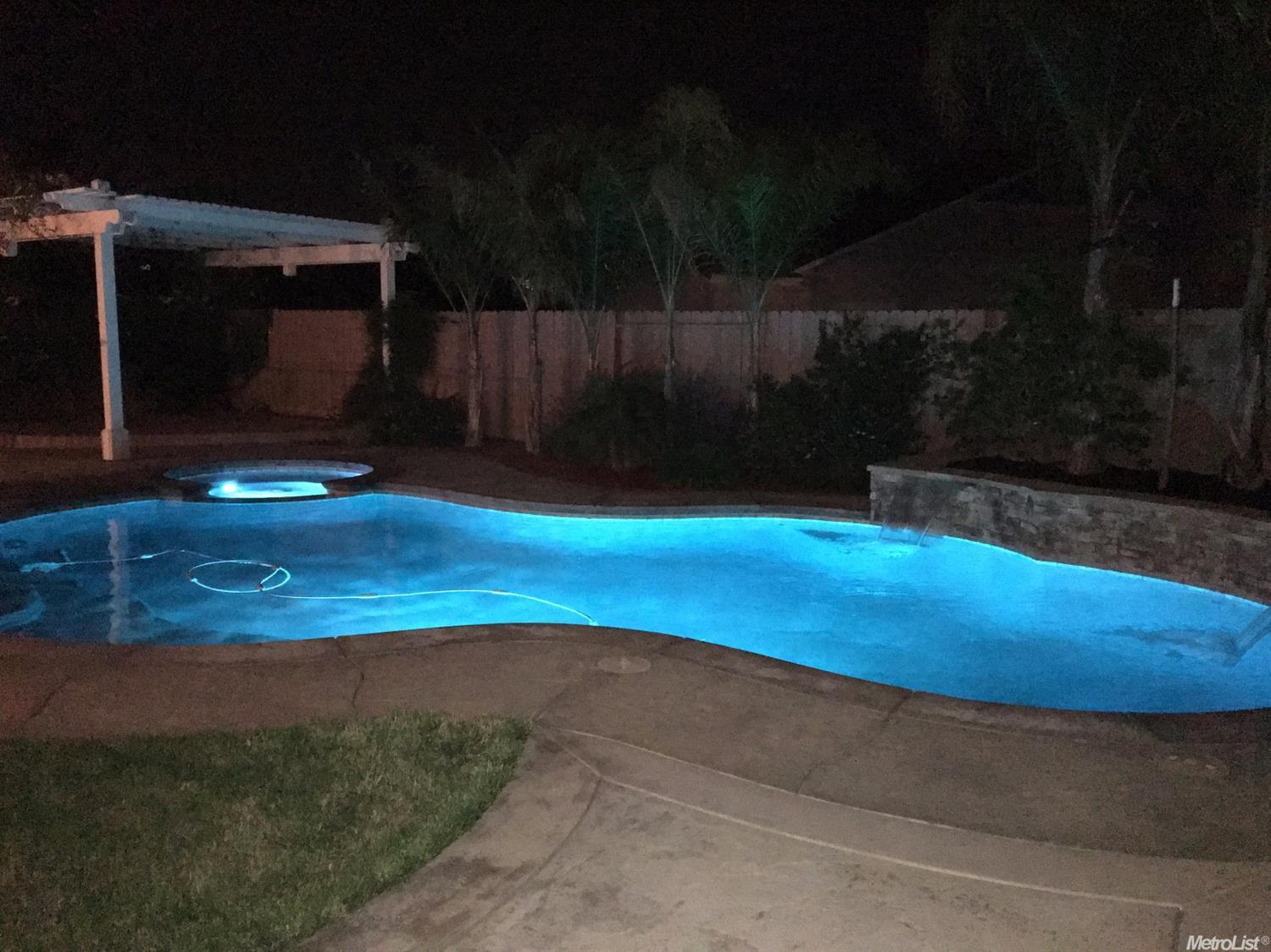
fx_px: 1064
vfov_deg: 48.2
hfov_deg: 61.7
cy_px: 476
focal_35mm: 29
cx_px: 636
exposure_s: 1/16
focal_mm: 4.15
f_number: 2.2
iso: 1600
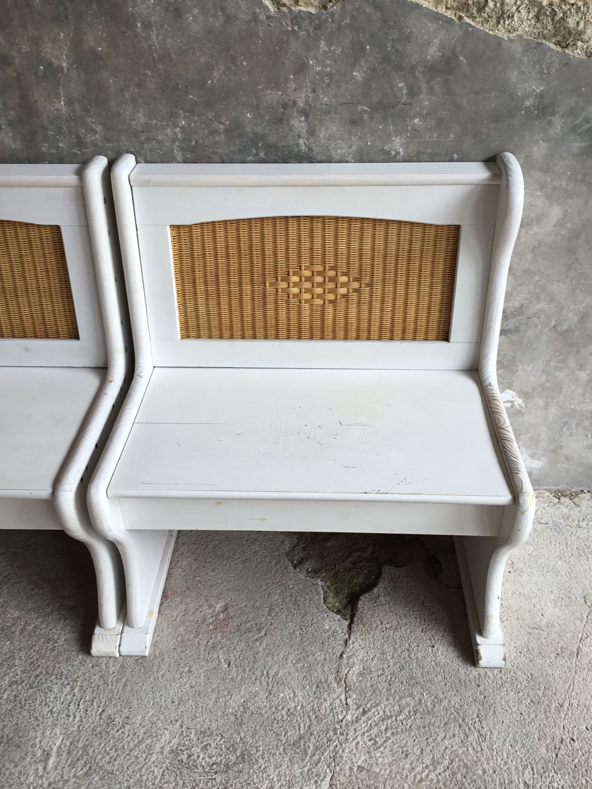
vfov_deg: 58.4
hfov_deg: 45.4
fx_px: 707
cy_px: 394
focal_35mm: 31
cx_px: 296
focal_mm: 3.3
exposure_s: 1/60
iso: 25
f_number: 2.4
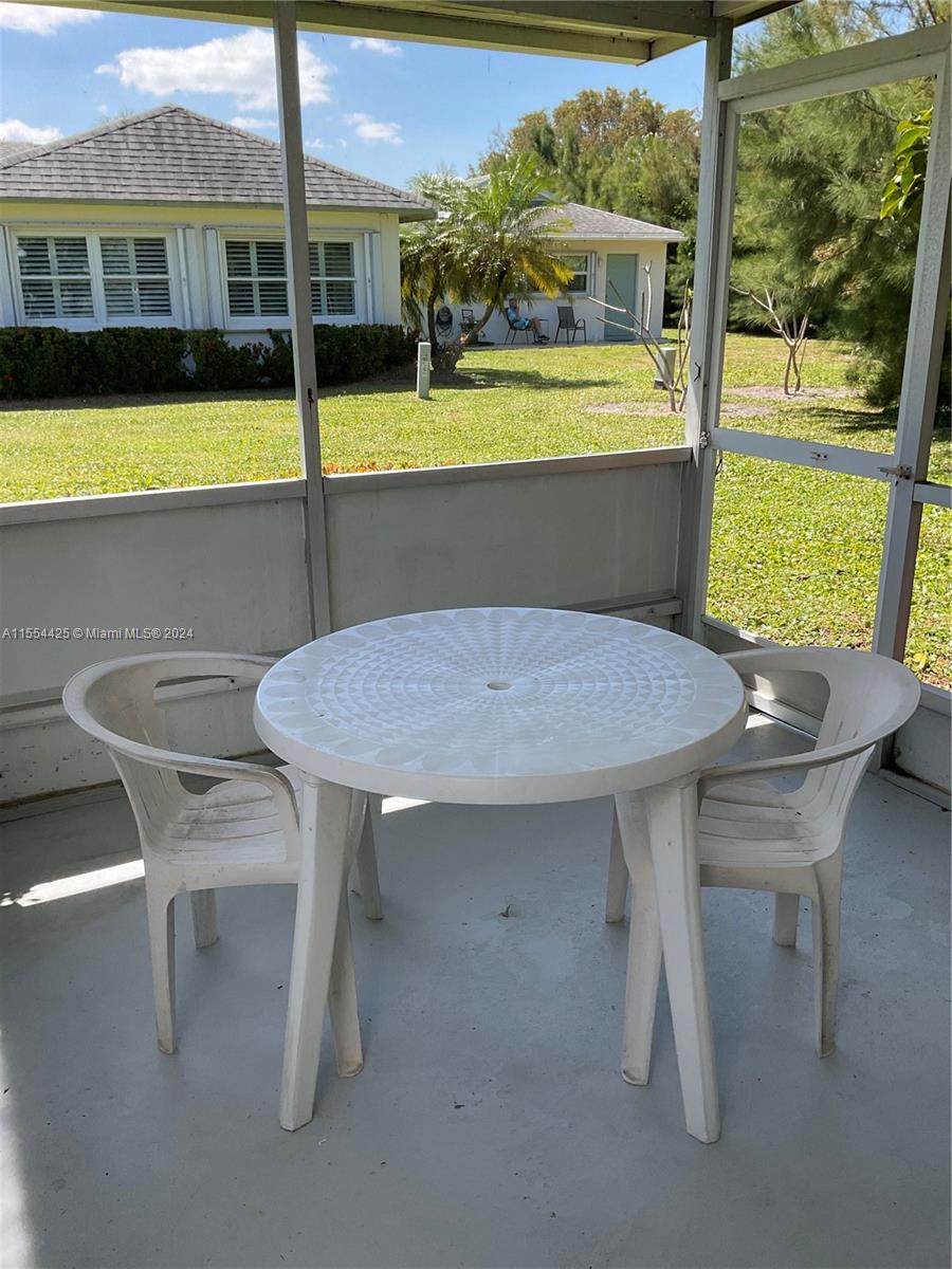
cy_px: 634
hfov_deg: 48.2
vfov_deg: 61.7
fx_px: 1063
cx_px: 476
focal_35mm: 29
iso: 16
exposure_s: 1/403
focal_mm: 3
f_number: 1.8
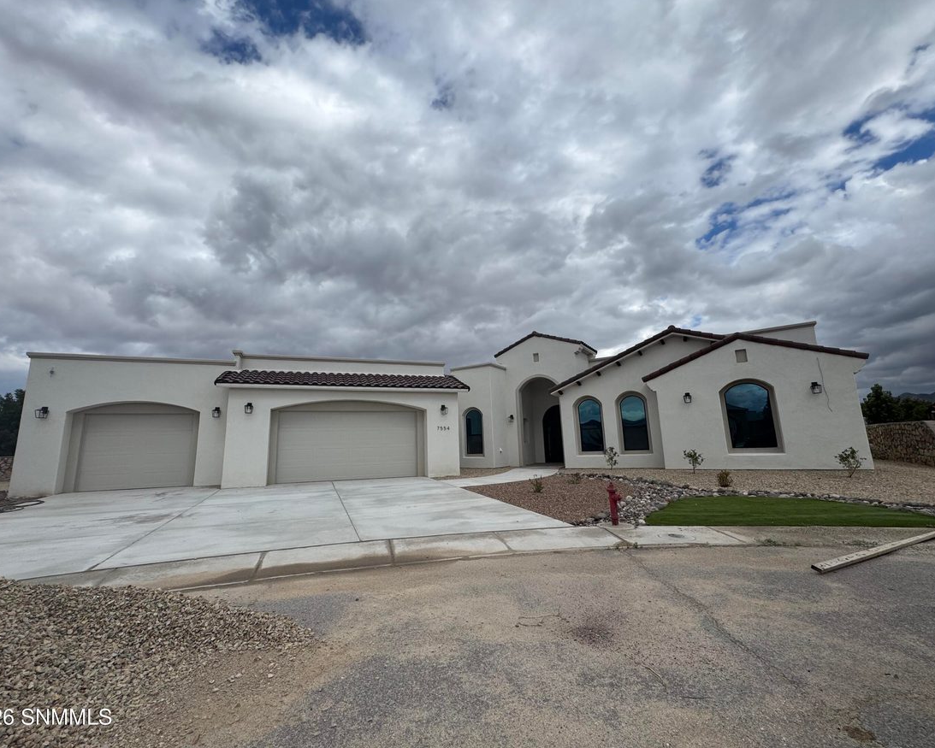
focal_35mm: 15
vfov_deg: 84.1
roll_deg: +1.7
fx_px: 415
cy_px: 368
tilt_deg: +11.1
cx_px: 462
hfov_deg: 96.8
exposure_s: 1/2770
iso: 50
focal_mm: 2.22
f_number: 2.2
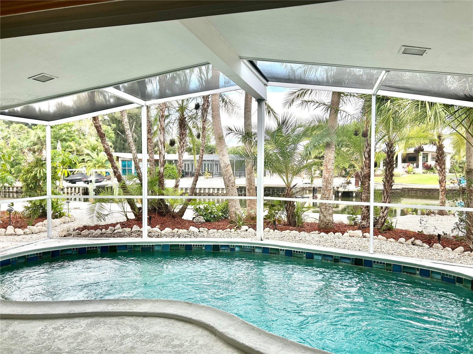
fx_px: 355
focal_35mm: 26
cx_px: 236
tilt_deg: -2.2
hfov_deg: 67.3
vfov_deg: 53.1
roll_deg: +0.6
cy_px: 177
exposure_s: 1/161
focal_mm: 5.7
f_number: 1.5
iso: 50
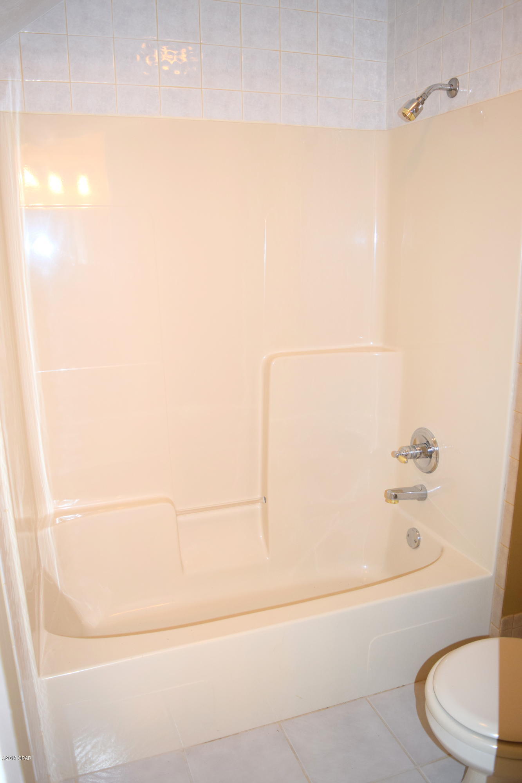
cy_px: 392
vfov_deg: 67.4
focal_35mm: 27
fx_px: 587
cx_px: 261
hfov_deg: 47.9
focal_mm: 18
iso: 800
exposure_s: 1/60
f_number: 4
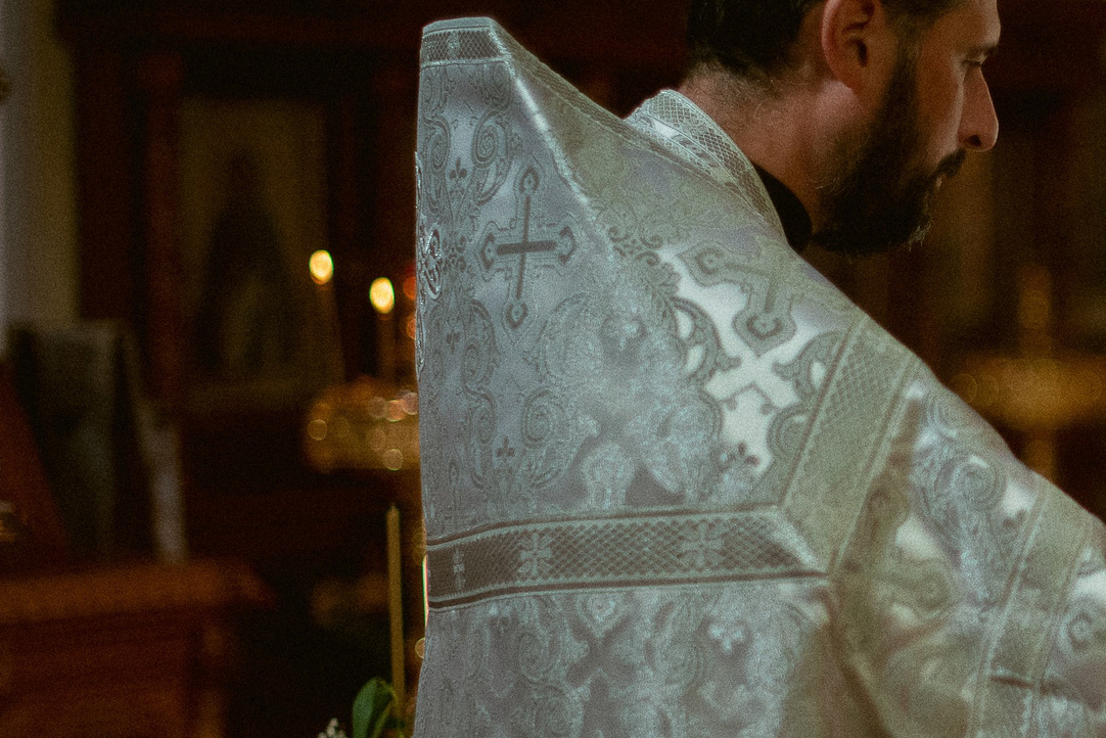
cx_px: 1301
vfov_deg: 10.7
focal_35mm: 128
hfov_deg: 15.5
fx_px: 3933
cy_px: 549
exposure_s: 1/640
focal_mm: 50
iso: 640
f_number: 1.4
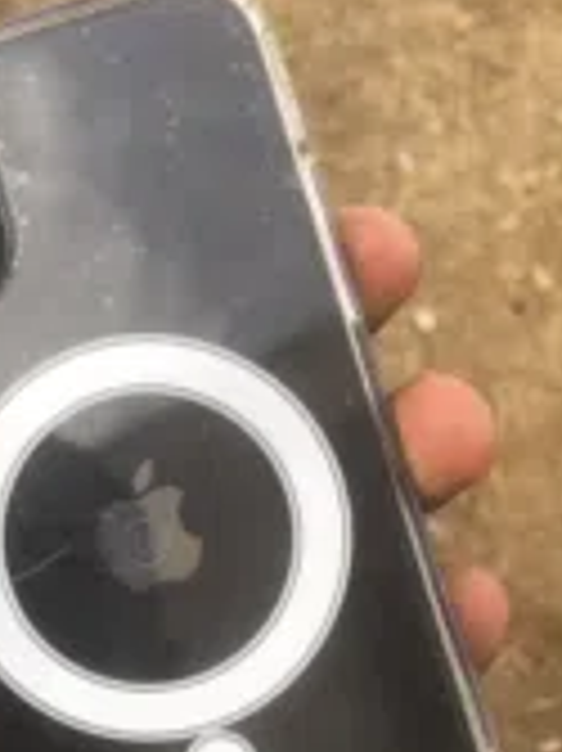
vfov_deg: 28.4
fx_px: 1452
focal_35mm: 67
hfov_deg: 21.6
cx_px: 103
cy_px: 603
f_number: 1.8
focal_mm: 3.99
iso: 20
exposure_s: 1/225
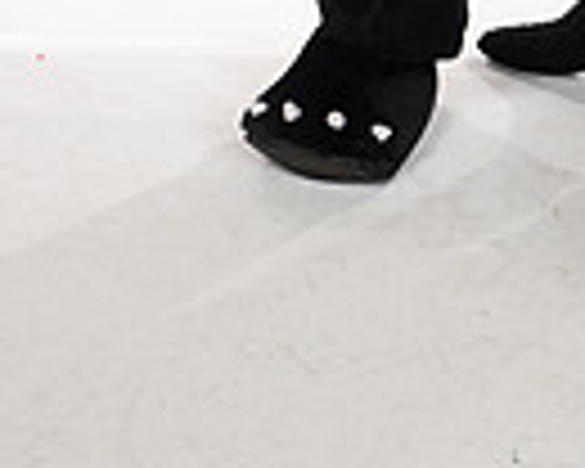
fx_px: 2822
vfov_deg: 8.9
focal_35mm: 163
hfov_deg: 11.8
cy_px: -522
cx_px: 518
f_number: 8
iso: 800
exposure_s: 1/320
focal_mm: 50
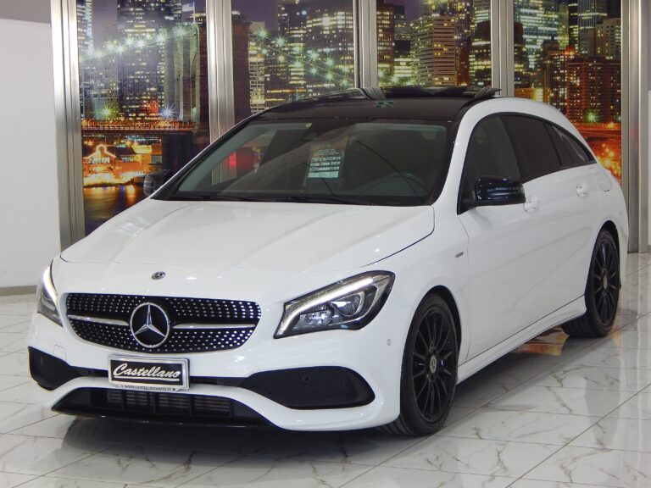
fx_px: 1749
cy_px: 244
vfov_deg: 15.9
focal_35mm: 93
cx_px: 326
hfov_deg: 21.1
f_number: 4.4
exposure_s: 1/30
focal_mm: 16.6
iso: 125
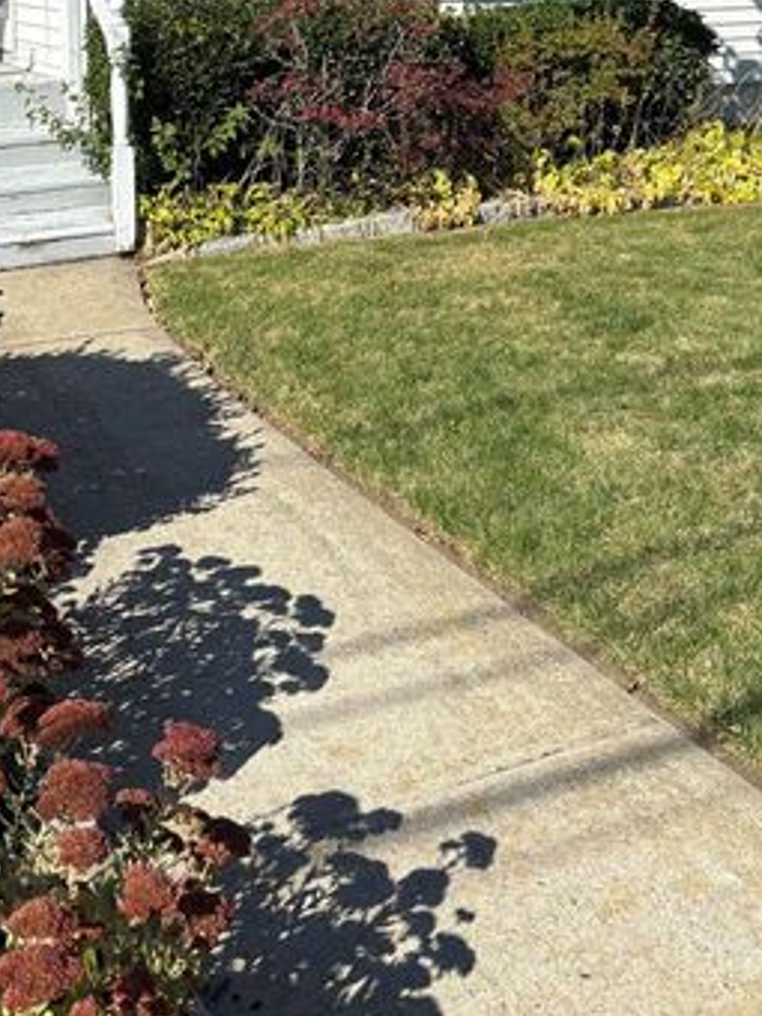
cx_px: 371
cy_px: 82
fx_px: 1497
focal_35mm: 51
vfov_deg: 35.1
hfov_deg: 28.6
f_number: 1.6
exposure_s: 1/4425
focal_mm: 5.96
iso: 50
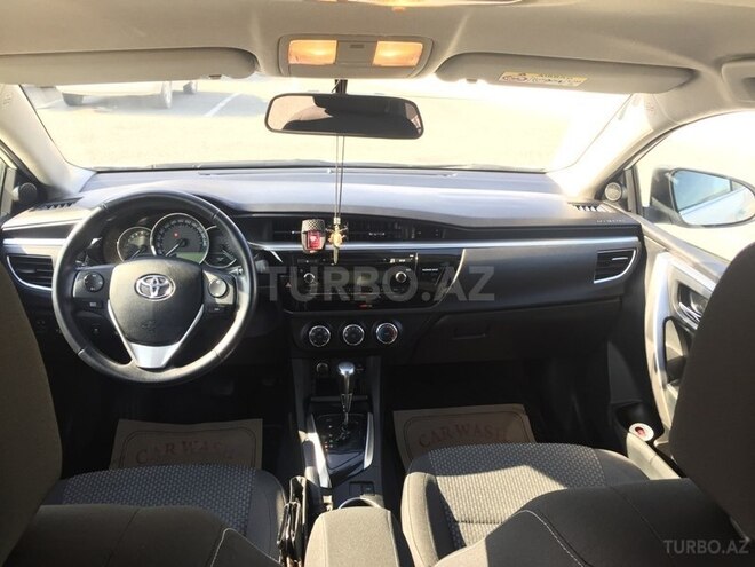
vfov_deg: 48.2
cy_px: 284
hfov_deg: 61.7
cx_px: 378
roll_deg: -3.4
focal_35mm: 29
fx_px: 633
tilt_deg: -21.0
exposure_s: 1/100
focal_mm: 4.15
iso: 50
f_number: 2.2
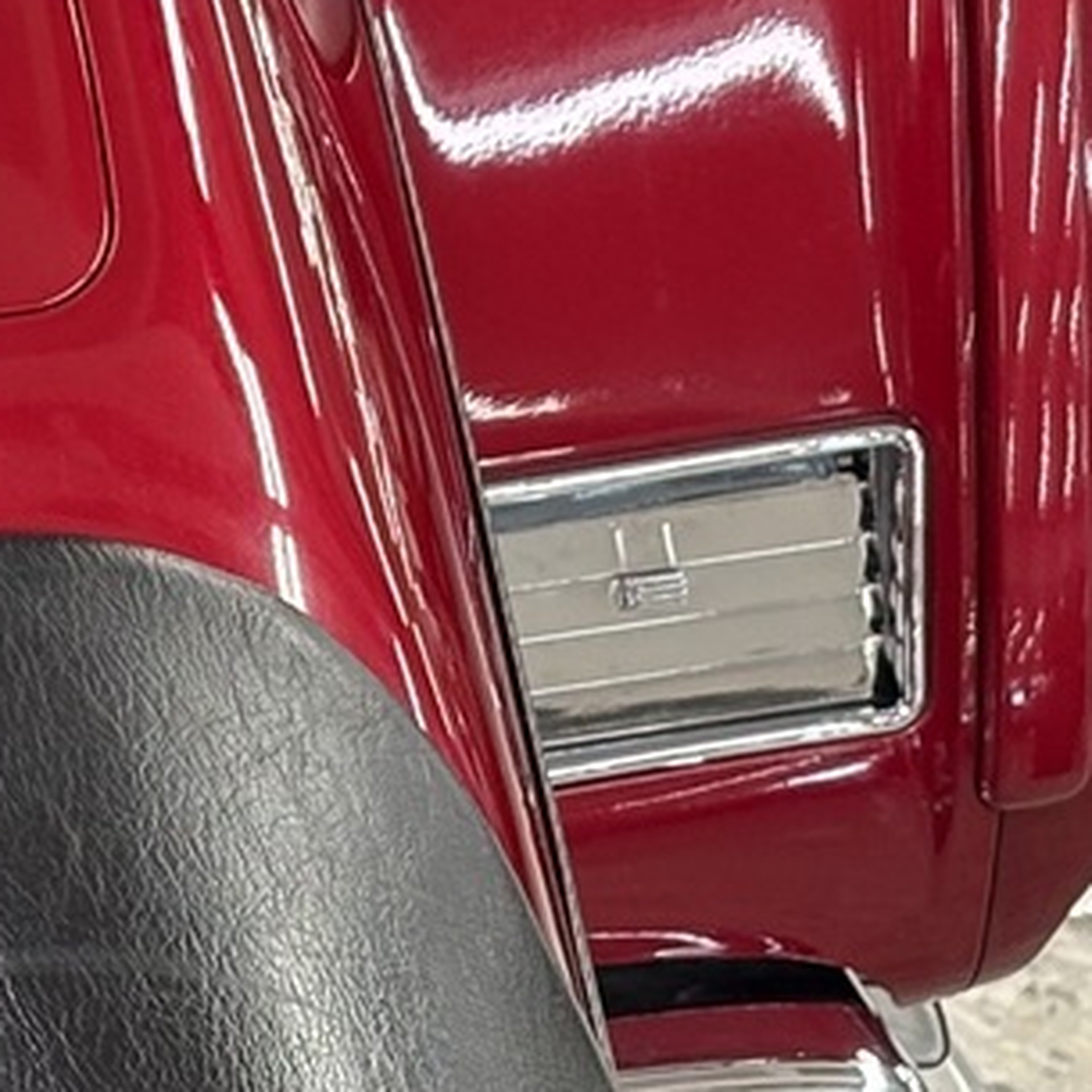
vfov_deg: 7.9
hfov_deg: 7.9
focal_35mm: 217
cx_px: -566
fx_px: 7745
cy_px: -562
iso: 100
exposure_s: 1/50
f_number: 1.6
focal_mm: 5.96
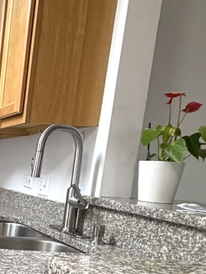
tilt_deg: -8.4
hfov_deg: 23.2
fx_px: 365
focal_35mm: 46
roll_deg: -3.7
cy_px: 216
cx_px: -127
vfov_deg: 39.7
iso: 200
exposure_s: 1/60
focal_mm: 2.22
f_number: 2.2
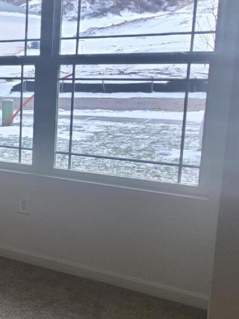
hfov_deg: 21.3
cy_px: 147
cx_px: -160
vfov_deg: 36.8
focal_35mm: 52
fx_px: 479
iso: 50
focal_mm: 1.74
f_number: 2.2
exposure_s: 1/120
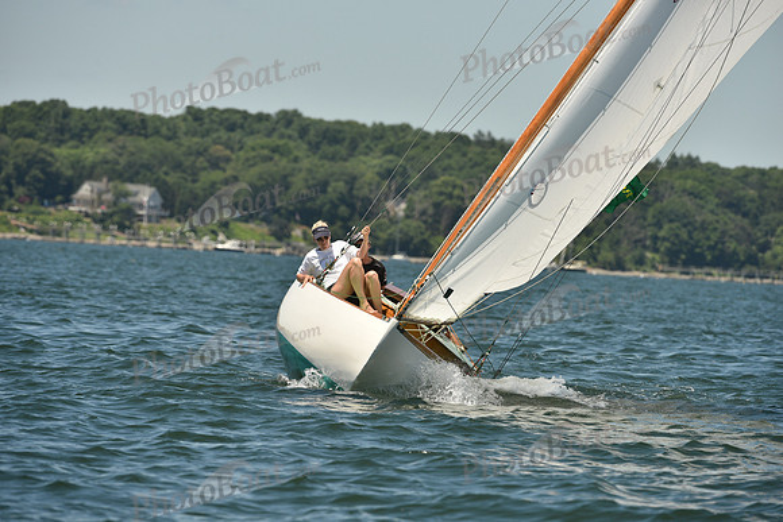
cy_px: 261
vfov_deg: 4.0
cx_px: 392
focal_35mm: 340
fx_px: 7396
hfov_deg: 6.1
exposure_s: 1/1000
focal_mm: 340
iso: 250
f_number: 8
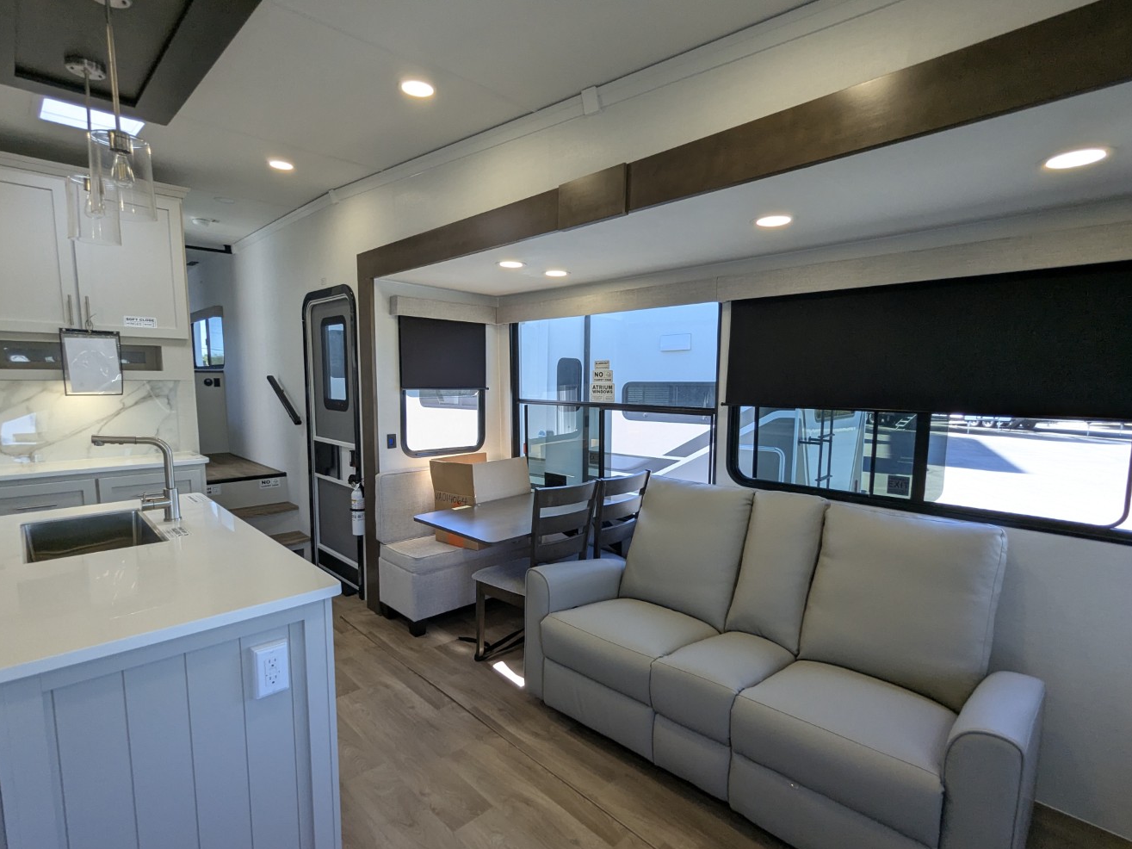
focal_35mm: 17
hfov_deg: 91.0
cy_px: 450
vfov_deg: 74.6
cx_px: 540
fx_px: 556
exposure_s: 1/187
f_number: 2.2
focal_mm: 2.35
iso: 111
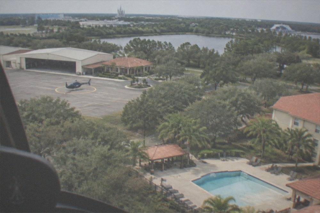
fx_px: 622
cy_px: 106
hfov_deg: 28.9
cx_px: 160
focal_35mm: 70
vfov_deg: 19.4
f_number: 4.5
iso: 500
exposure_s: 1/1250
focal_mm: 70
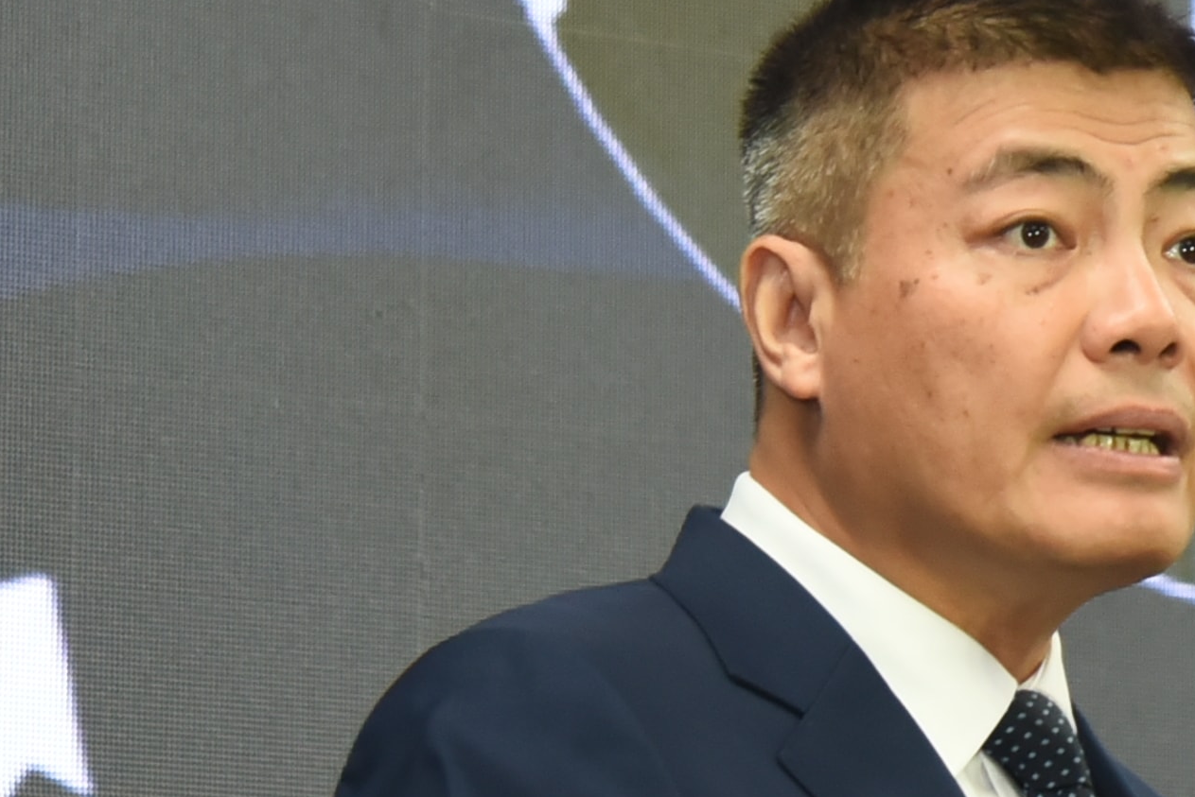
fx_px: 8699
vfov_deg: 5.2
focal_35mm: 262
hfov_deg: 7.7
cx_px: 1707
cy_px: 424
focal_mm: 55
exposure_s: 1/160
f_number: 4.5
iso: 1000
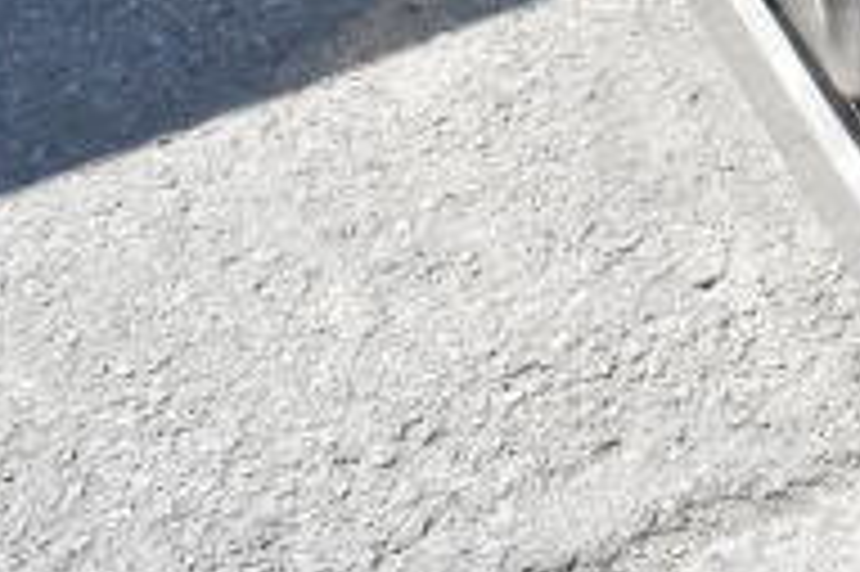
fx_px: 2401
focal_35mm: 101
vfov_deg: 13.2
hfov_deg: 18.9
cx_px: 1099
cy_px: -133
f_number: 11
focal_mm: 21
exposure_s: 1/800
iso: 1600
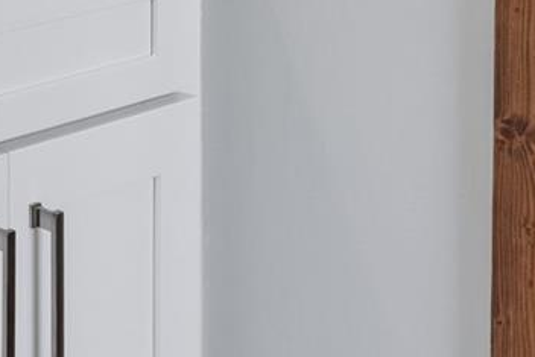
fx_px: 1383
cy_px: -378
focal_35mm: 93
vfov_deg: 12.7
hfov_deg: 14.5
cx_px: -739
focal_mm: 16
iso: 400
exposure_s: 1/30
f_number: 13
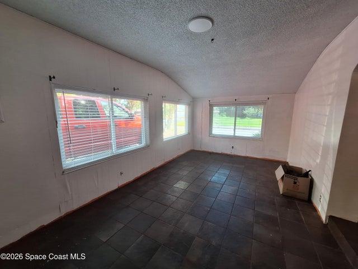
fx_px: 134
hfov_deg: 106.2
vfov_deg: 89.9
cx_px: 179
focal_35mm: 13
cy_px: 134
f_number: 2.2
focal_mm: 1.74
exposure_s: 1/40
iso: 100
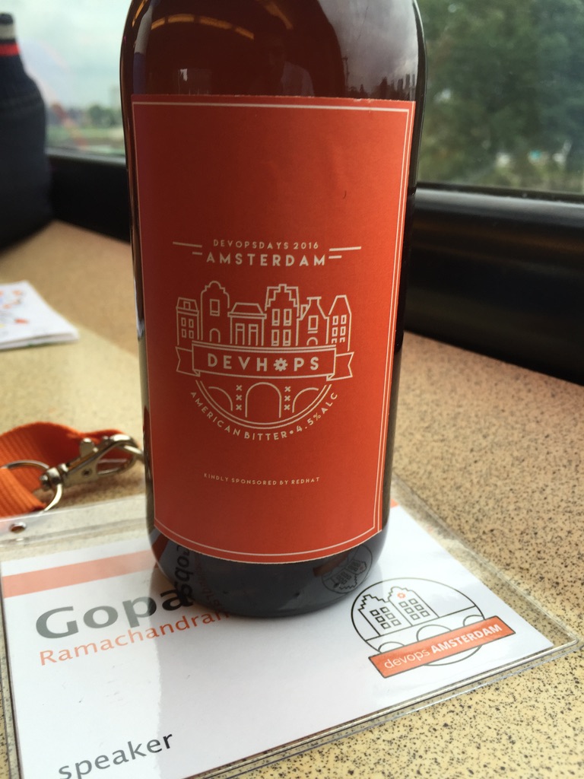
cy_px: 390
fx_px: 652
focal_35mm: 29
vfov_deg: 61.7
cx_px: 292
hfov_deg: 48.2
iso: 32
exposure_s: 1/131
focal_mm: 4.15
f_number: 2.2
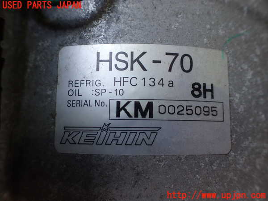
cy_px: 100
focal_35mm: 30
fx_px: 232
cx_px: 134
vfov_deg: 46.8
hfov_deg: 60.0
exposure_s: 1/125
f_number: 2.3
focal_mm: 5.4
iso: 160
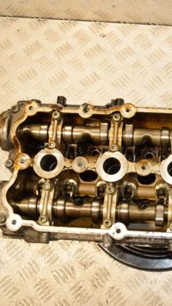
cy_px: 153
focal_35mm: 50
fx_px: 404
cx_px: 174
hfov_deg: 23.0
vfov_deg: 41.5
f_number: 6.3
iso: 800
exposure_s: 1/200
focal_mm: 21
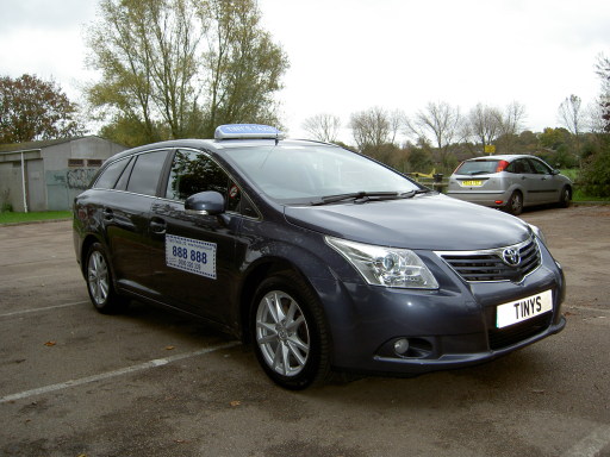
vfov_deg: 41.8
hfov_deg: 54.0
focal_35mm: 34
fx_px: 599
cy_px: 228
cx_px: 305
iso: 50
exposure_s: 1/160
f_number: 2.8
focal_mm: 5.6
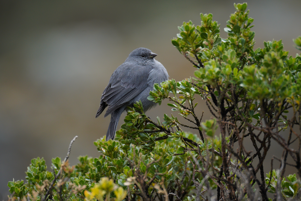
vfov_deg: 1.8
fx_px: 6270
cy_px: 100
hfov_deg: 2.7
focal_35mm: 750
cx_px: 150
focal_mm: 500
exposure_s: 1/320
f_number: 6.7
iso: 500
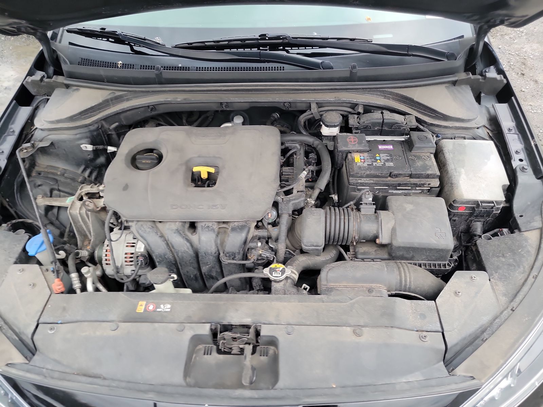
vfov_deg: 56.8
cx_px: 272
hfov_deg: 71.6
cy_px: 204
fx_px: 376
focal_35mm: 24
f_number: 1.8
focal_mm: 6.7
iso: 307
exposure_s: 1/59
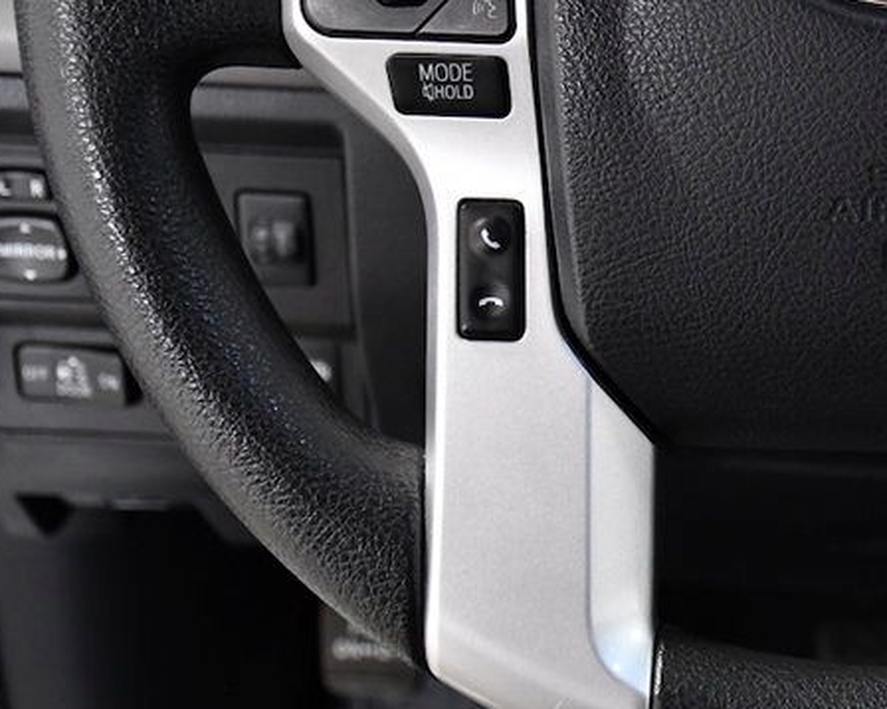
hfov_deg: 18.1
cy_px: 167
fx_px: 2703
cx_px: 921
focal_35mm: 103
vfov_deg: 14.9
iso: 2500
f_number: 4
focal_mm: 32
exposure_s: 1/250
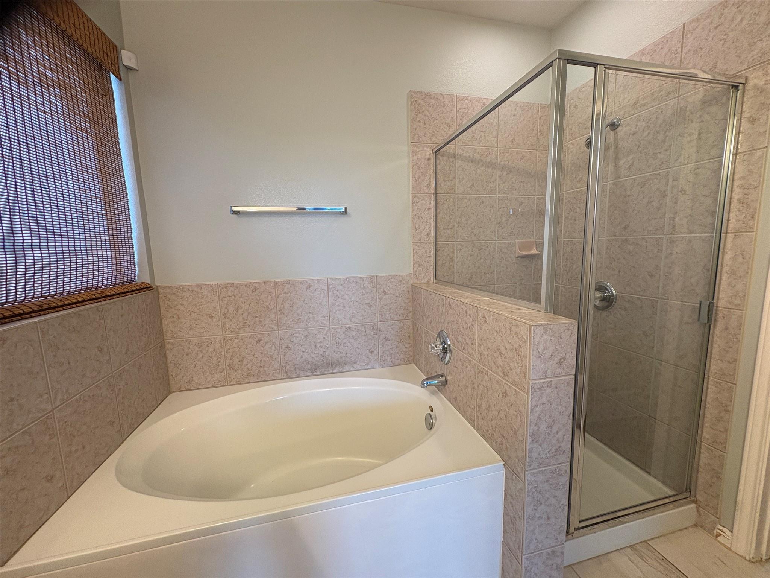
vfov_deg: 85.7
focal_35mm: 14
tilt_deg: -7.2
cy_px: 289
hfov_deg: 102.1
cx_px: 385
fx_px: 311
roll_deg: +1.4
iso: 200
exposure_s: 1/60
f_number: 2.2
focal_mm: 2.22
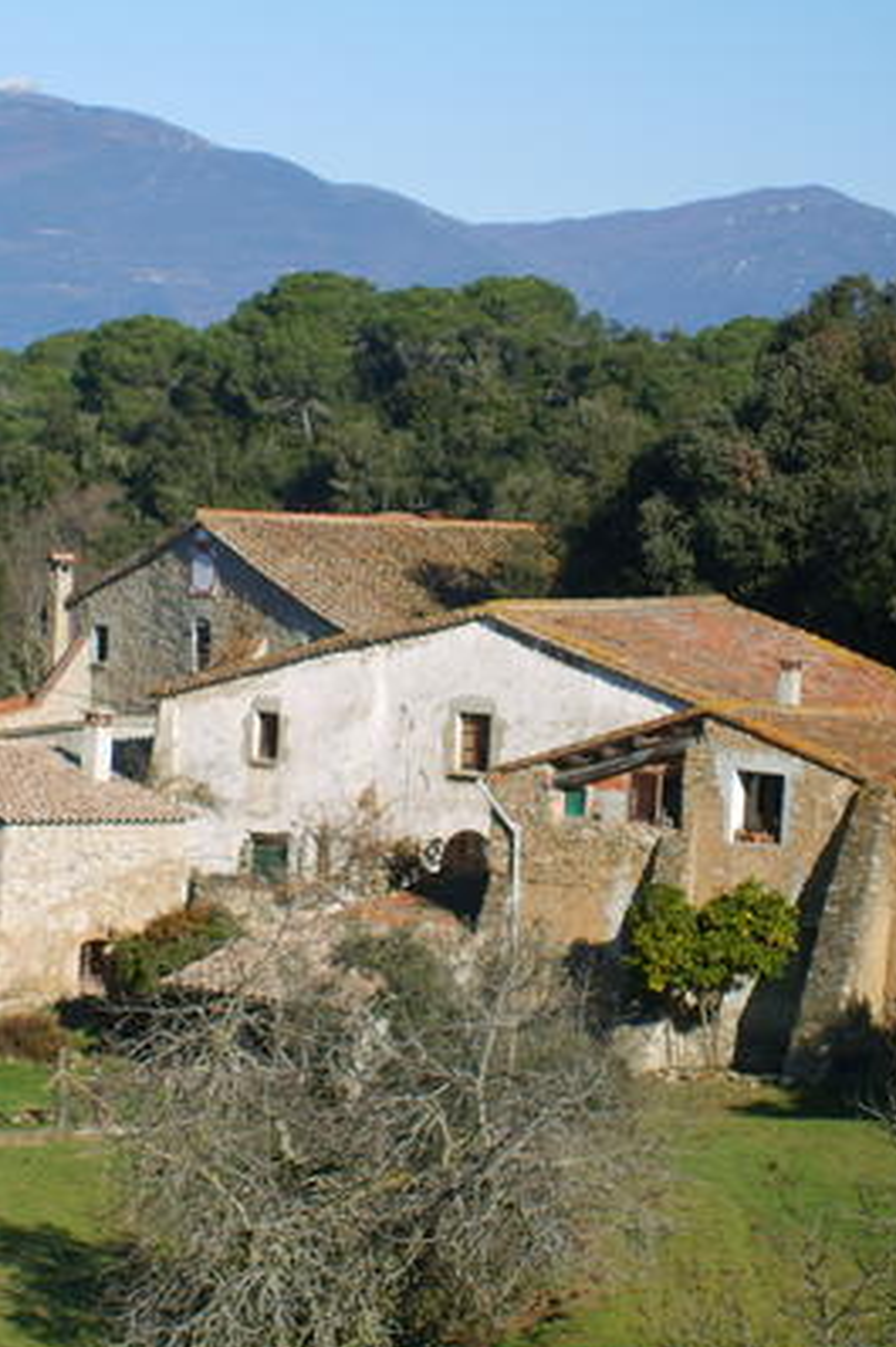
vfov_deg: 13.6
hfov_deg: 9.1
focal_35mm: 151
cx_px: 274
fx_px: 5642
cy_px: 662
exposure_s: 1/350
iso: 50
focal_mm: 17.4
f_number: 4.9
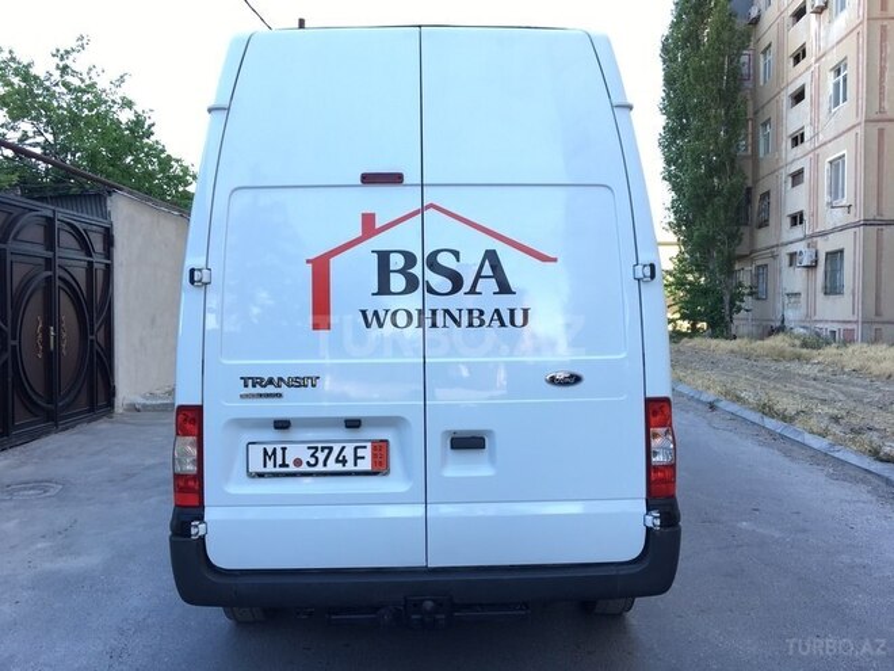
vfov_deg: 48.2
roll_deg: -1.6
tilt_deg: -3.0
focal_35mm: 29
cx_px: 447
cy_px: 336
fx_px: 749
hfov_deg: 61.7
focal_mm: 4.15
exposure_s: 1/100
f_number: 2.2
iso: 25
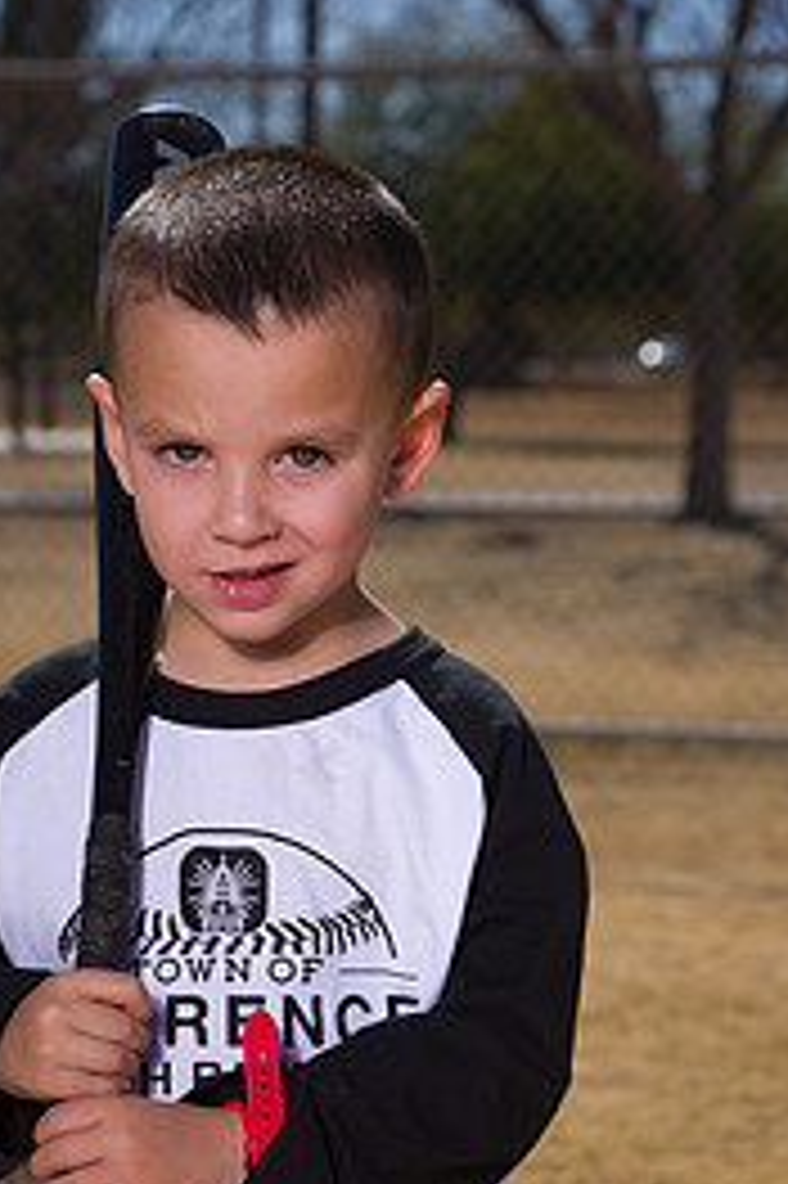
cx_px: 207
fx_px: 3715
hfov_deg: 12.1
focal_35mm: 113
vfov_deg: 18.0
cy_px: 927
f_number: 5.6
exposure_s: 1/1250
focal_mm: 66
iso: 100
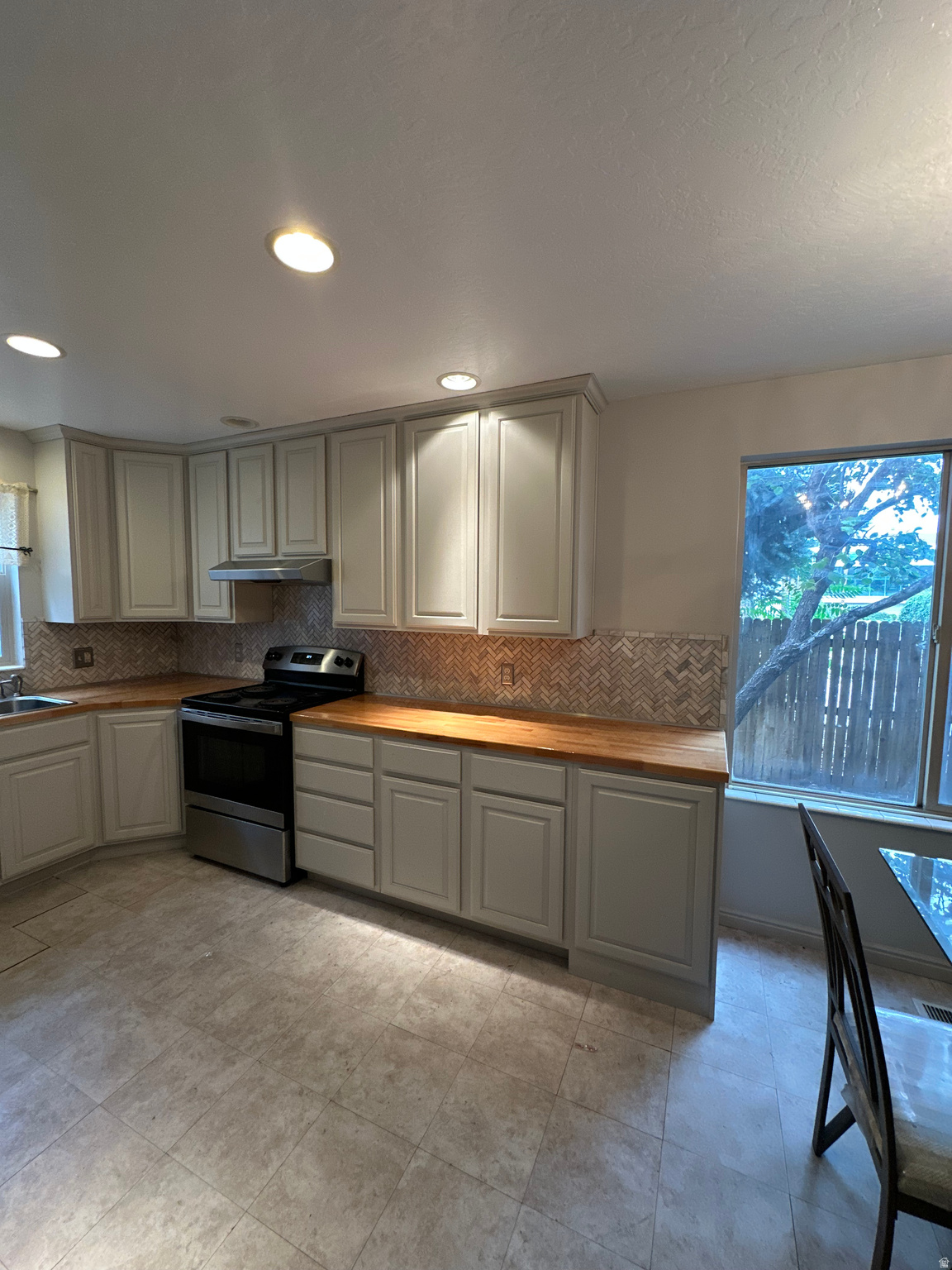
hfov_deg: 85.7
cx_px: 476
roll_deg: -1.3
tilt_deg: -3.9
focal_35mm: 14
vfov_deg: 102.1
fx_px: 513
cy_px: 635
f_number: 2.2
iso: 250
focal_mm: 2.22
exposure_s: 1/120
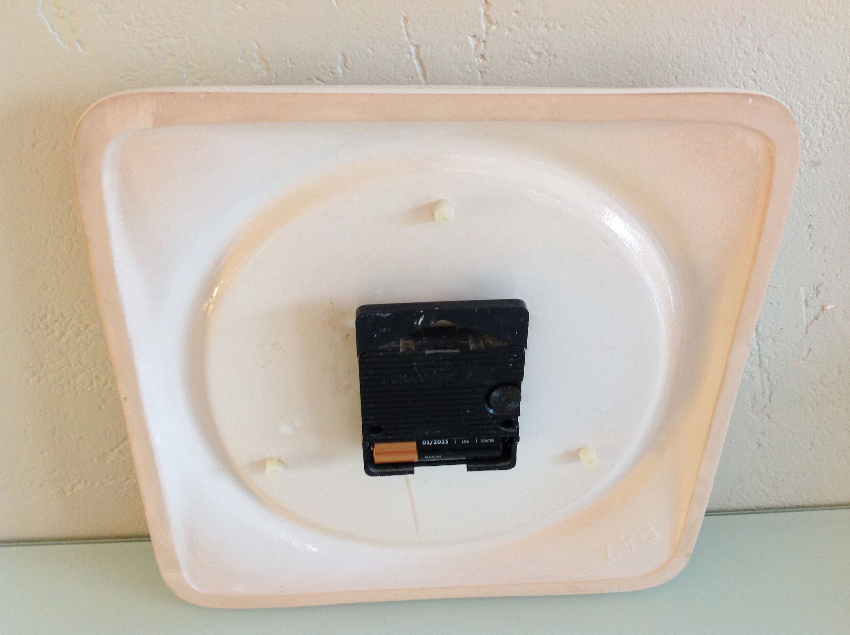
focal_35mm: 35
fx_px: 858
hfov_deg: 52.7
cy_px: 318
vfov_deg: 40.6
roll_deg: -1.8
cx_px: 425
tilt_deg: -37.2
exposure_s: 1/17
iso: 160
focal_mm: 4.28
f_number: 2.4
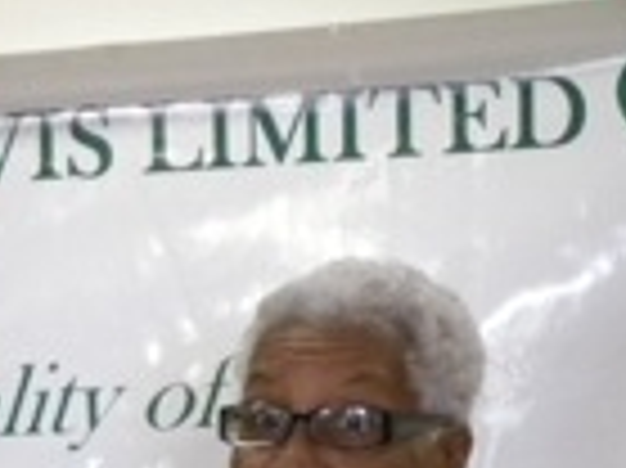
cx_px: -428
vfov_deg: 5.5
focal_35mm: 268
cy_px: 657
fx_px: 4842
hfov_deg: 7.2
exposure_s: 1/37.3
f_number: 3.5
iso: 400
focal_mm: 10.3
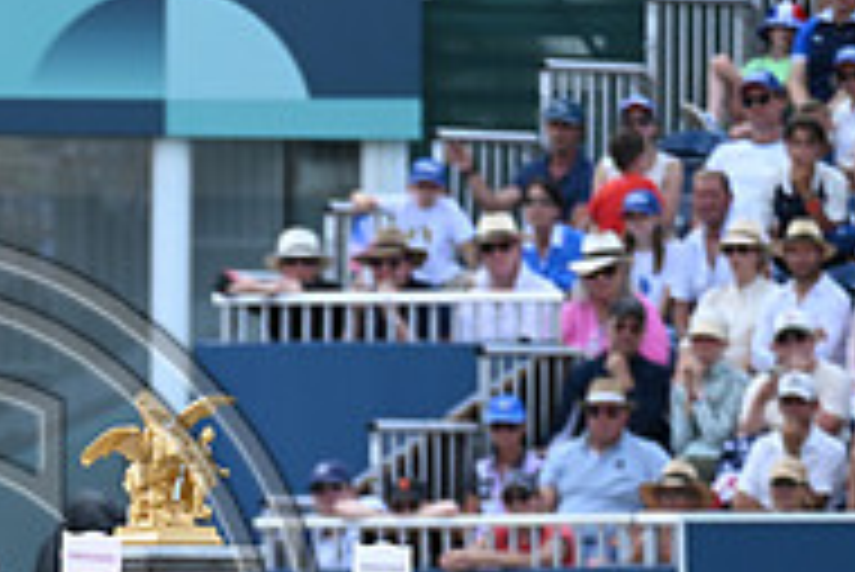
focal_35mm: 1222
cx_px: -184
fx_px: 29044
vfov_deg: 1.1
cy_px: 624
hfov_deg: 1.7
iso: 450
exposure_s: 1/1250
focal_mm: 400
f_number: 5
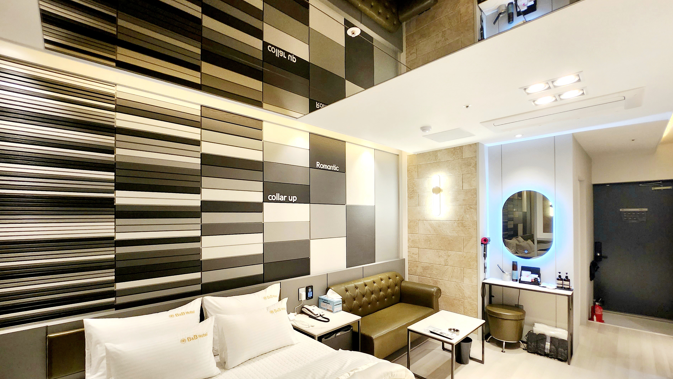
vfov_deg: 70.1
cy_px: 219
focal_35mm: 15
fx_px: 268
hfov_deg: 103.0
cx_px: 333
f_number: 2.2
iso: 160
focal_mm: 1.7
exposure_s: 1/60.2
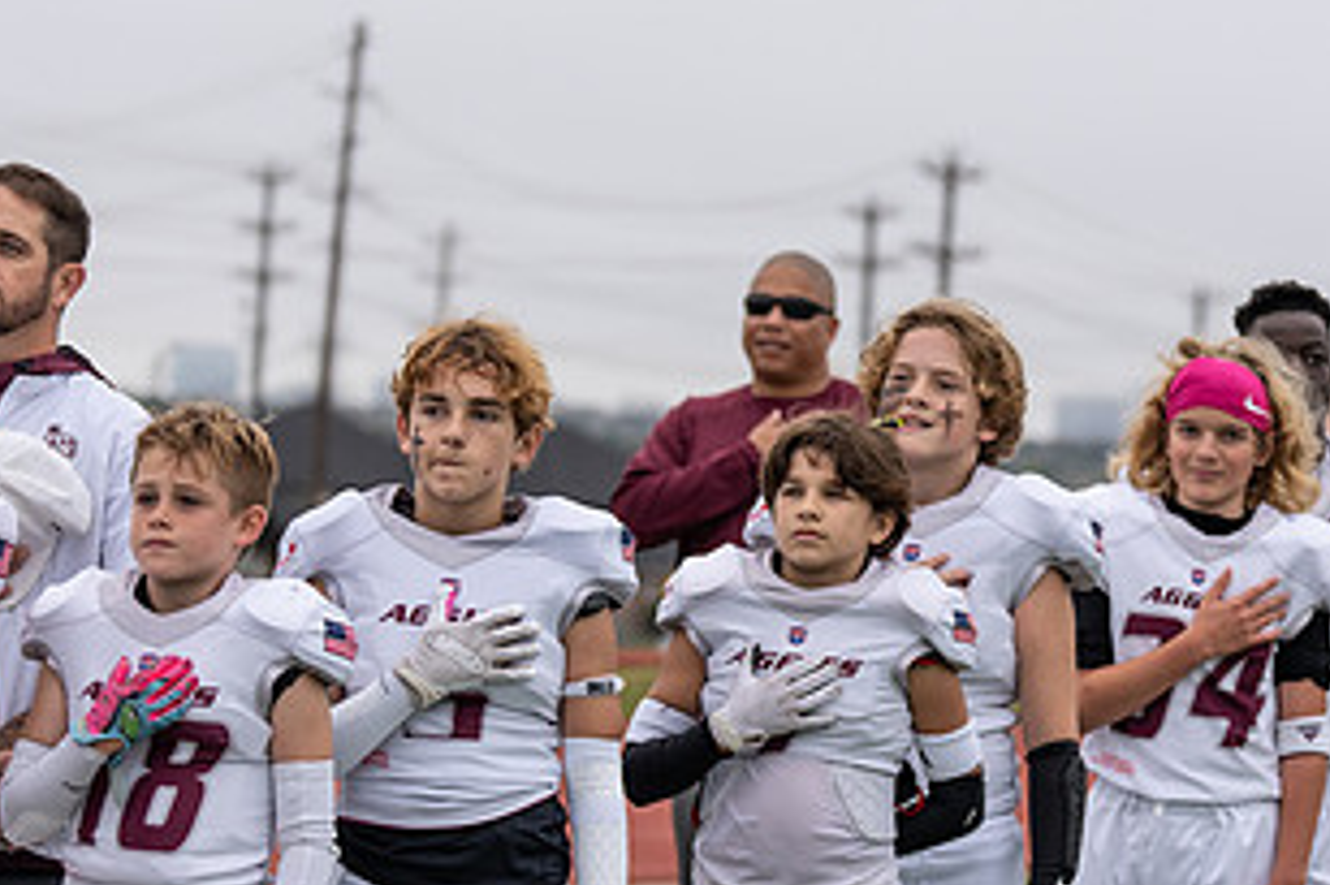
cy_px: 684
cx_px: 712
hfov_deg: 14.0
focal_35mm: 147
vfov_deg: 9.3
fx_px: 5428
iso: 500
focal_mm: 78
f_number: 2.8
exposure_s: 1/1250
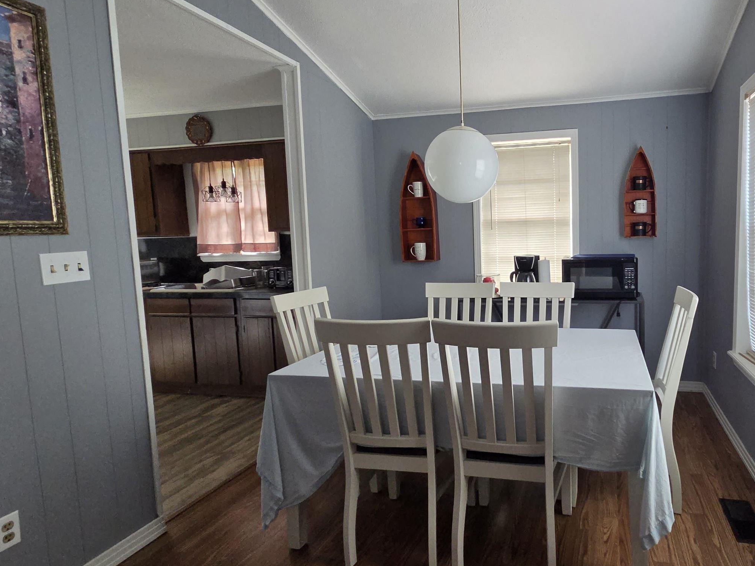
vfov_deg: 66.0
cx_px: 512
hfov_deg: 78.7
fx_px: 436
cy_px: 282
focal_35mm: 20
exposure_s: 1/100
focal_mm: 2.2
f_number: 2.2
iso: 400
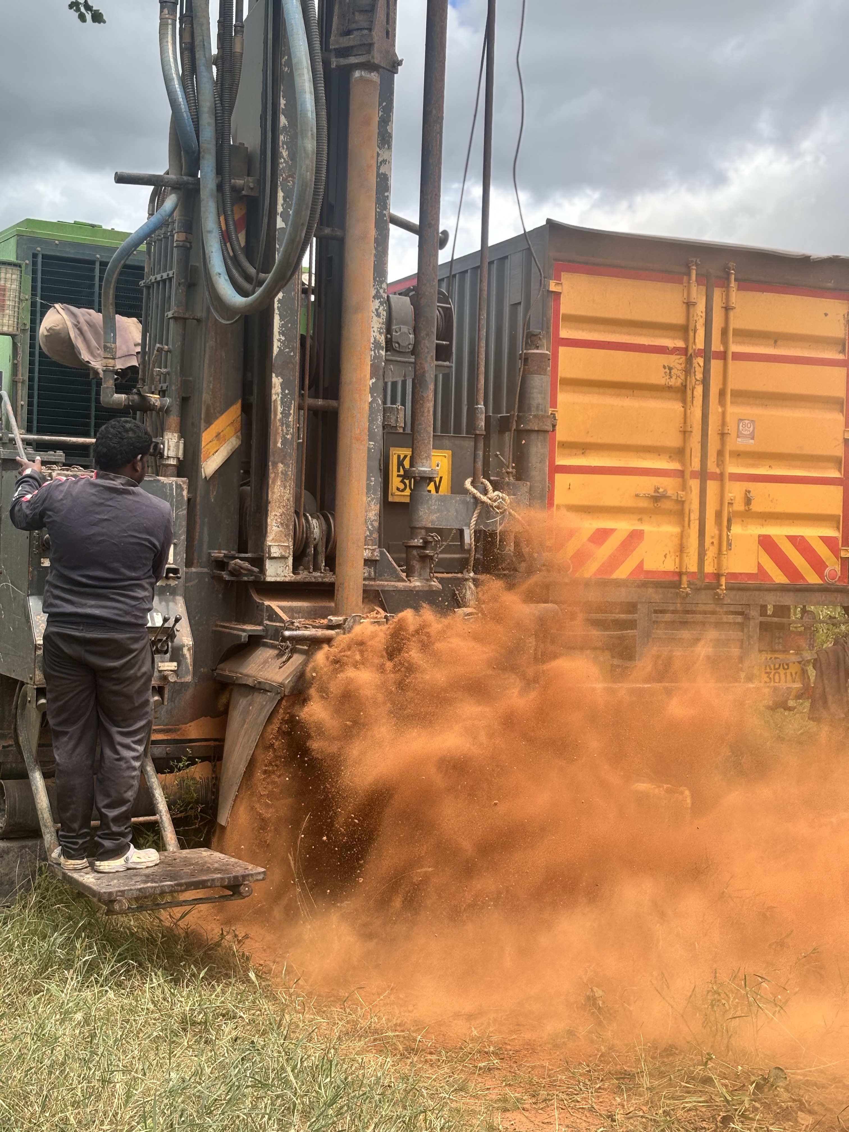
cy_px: 566
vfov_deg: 36.8
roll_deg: -3.6
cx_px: 424
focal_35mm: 52
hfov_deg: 28.0
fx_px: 1700
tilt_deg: -0.5
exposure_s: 1/1695
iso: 40
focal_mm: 5.96
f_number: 1.6
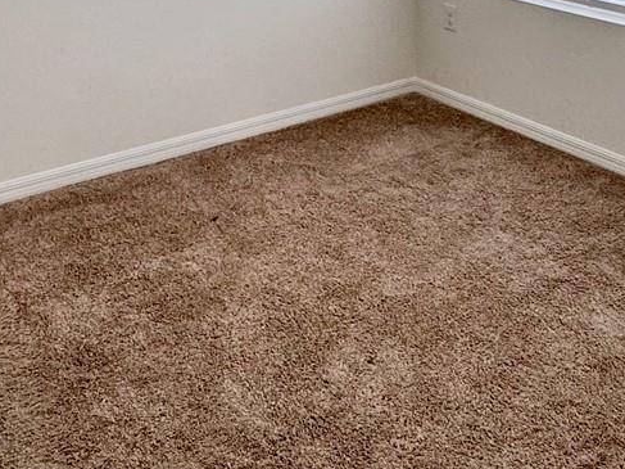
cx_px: 255
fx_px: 830
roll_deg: +1.1
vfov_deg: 28.2
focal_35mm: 46
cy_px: -66
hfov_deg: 41.1
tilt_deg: -9.0
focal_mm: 2.22
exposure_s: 1/120
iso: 200
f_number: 2.2
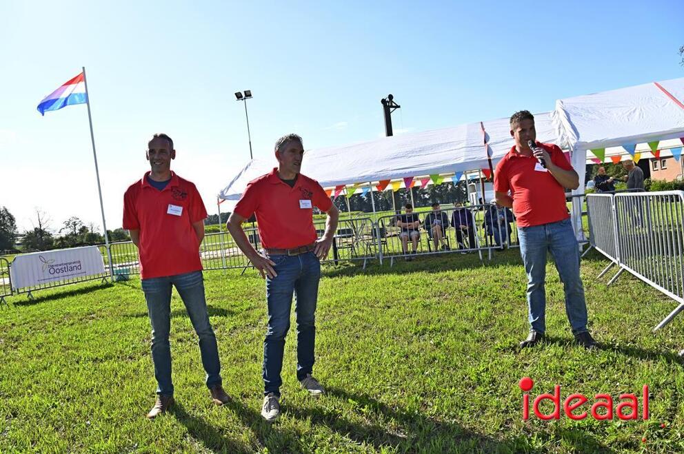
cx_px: 342
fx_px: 455
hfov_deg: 73.8
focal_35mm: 24
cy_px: 227
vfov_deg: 53.0
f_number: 8
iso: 200
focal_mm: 24
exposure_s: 1/250
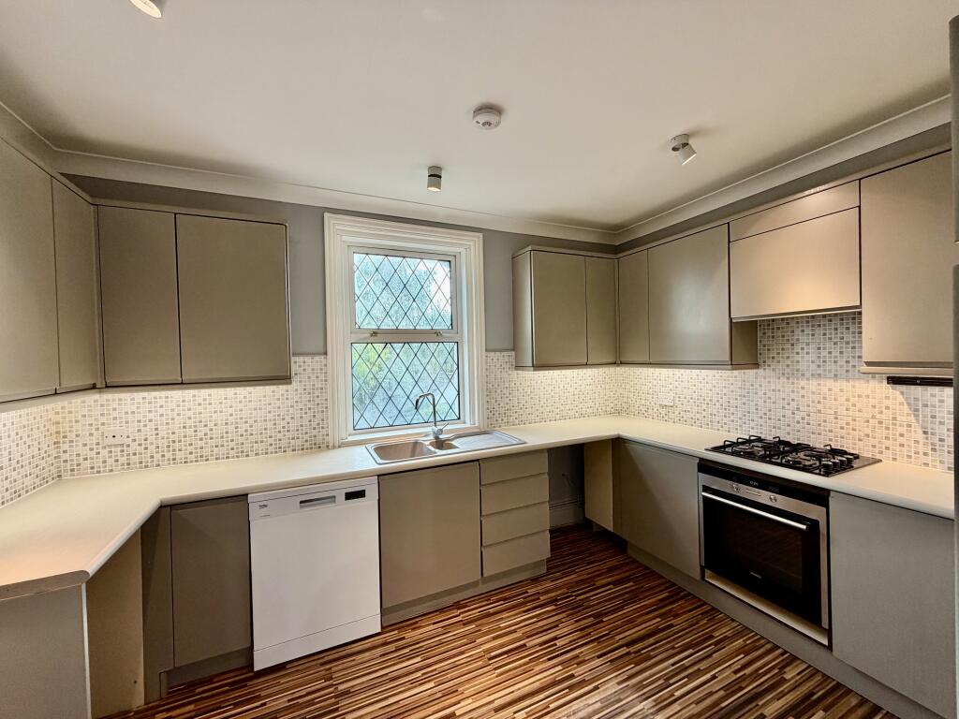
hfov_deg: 102.1
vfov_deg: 85.7
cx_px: 480
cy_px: 360
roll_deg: +2.2
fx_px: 388
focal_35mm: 14
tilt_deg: -0.5
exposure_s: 1/121
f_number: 2.2
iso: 125
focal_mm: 2.22
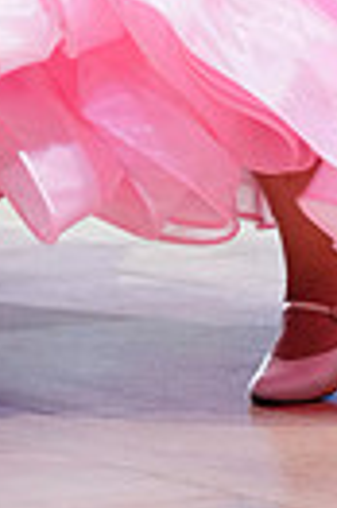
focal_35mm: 385
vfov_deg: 5.2
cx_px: 471
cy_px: -586
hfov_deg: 3.6
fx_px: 5420
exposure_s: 1/320
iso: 2500
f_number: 4
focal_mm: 87
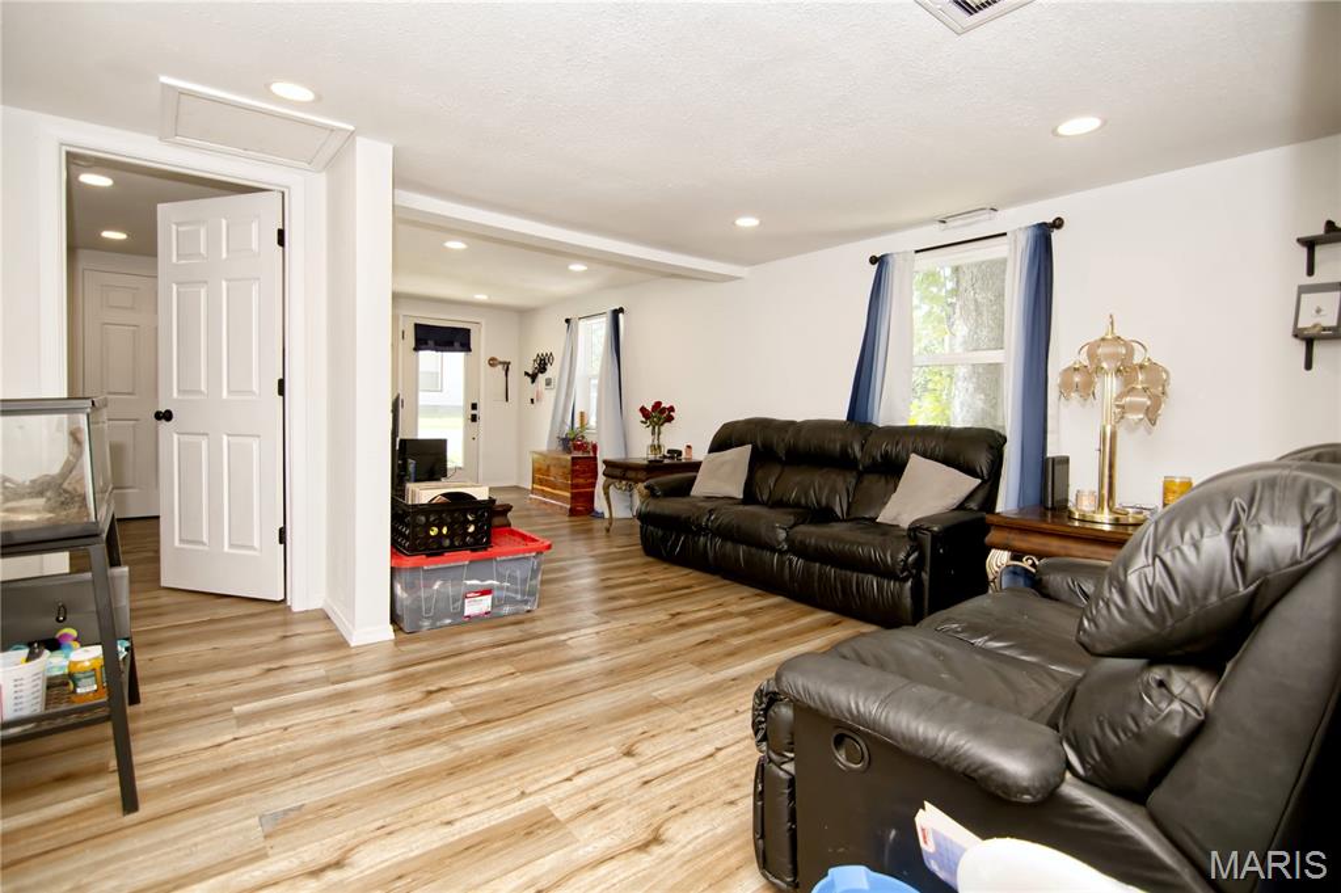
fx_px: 614
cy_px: 446
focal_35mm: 16
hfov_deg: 95.0
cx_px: 670
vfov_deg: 72.0
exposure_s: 1/800
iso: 640
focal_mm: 11
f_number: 2.8
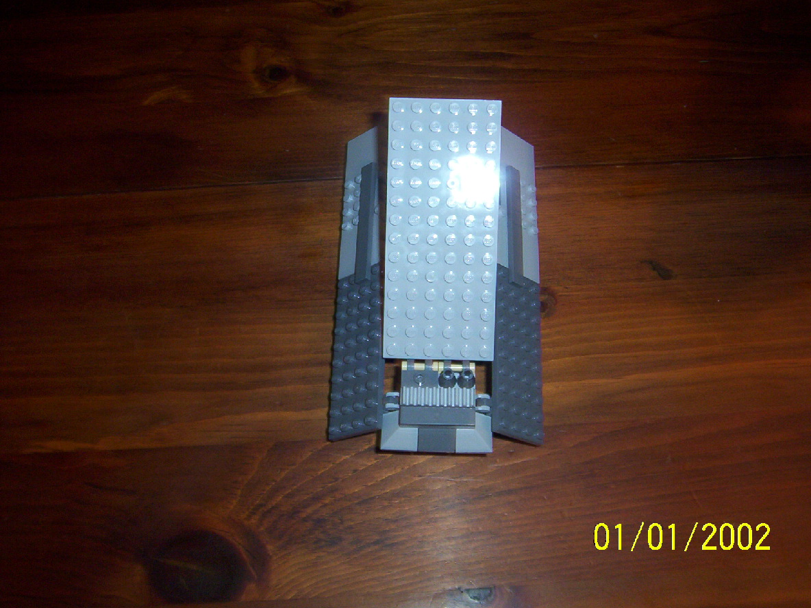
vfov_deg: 39.7
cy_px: 304
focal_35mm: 36
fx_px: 843
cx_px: 406
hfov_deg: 51.4
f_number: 2.76
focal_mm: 5.54
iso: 140
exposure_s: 1/30
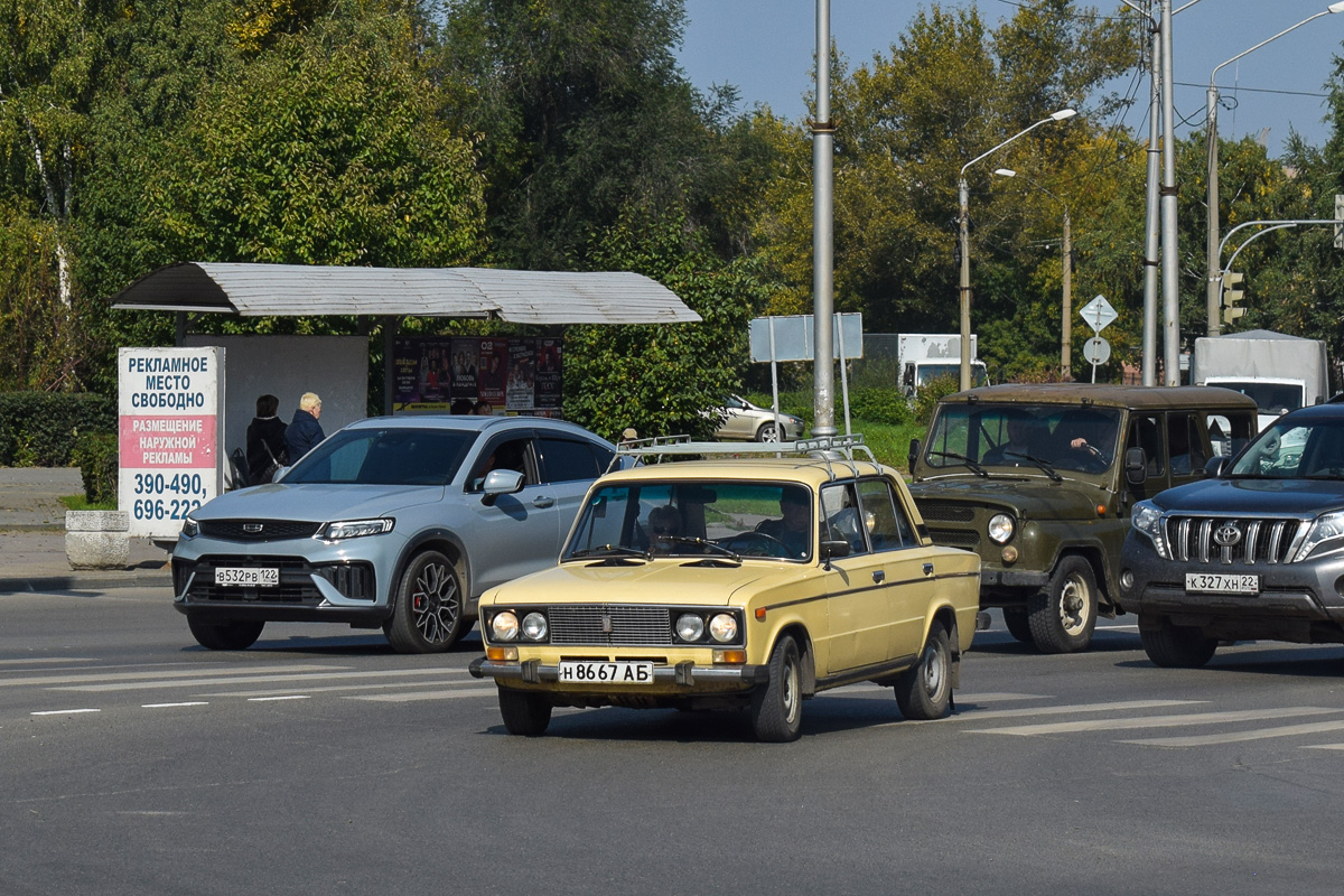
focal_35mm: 82
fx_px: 3080
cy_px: 448
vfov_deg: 16.6
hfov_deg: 24.6
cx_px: 672
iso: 200
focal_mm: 55
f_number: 7.1
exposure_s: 1/1250
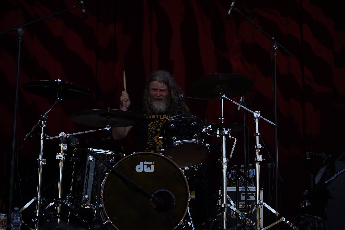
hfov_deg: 23.4
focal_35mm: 87
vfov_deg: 15.7
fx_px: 834
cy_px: 115
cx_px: 172
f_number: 5
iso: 100
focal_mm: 87
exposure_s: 1/250
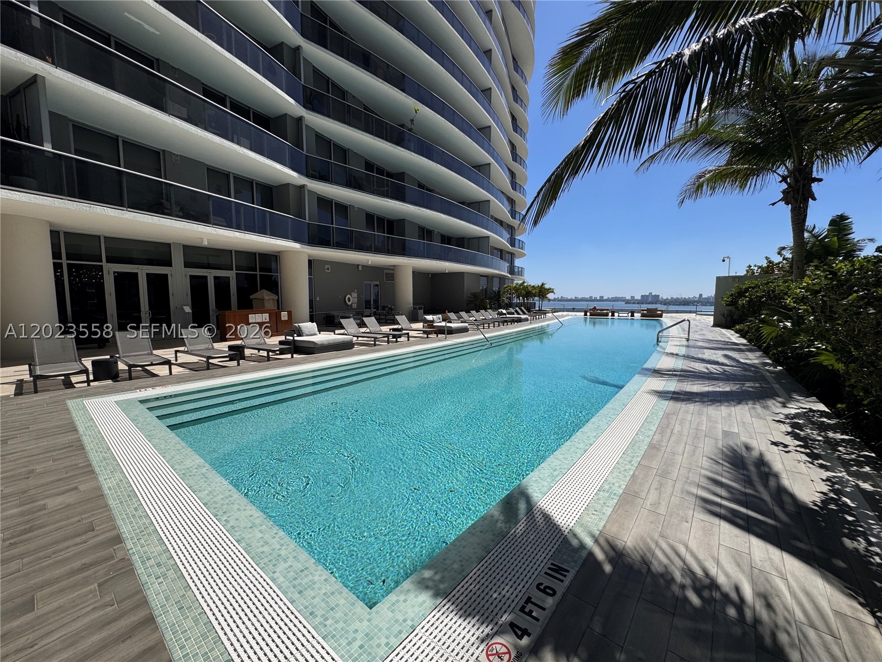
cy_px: 331
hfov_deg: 102.1
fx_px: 357
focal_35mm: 14
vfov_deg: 85.7
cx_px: 441
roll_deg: +0.0
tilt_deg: -5.6
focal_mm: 2.22
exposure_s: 1/3906
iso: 50
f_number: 2.2
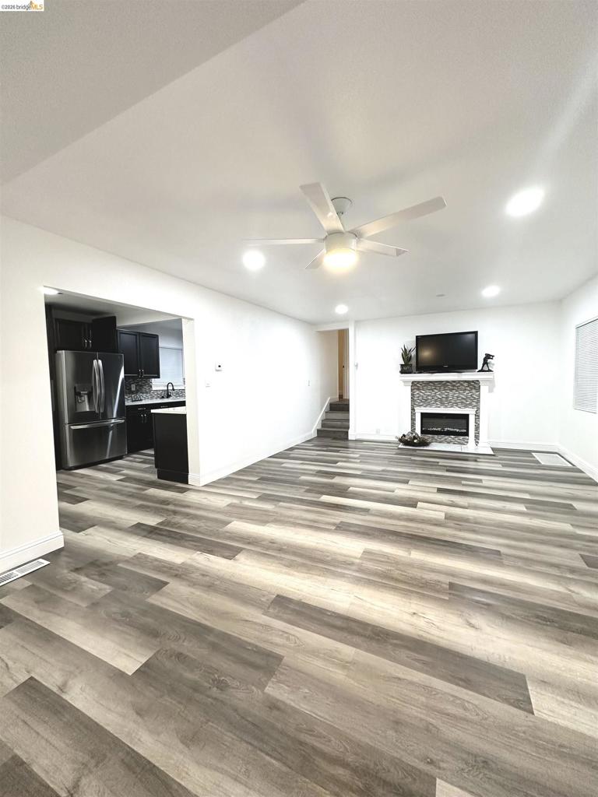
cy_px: 398
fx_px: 322
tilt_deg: -4.2
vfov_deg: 102.1
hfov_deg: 85.7
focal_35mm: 14
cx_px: 299
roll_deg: +1.1
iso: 160
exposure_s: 1/60
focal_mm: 2.22
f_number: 2.2
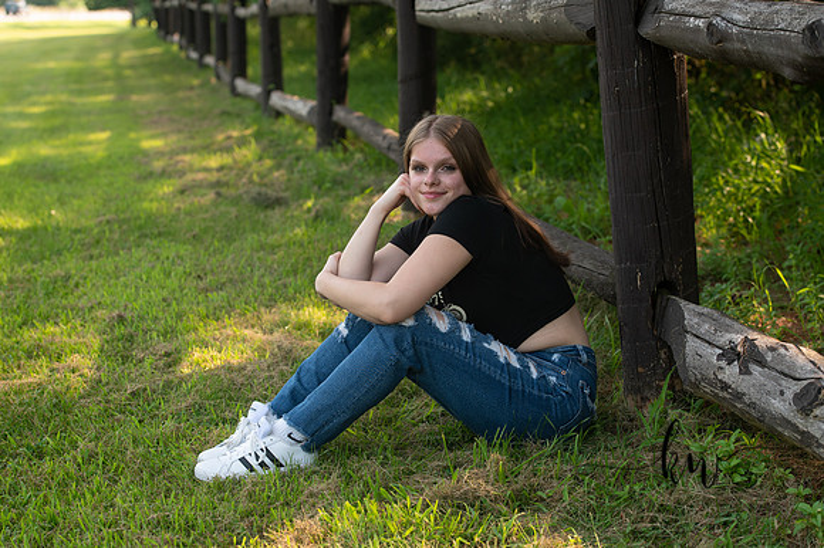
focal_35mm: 70
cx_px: 412
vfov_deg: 19.4
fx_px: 1601
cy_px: 274
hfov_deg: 28.9
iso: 400
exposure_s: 1/250
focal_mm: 70
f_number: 4.5
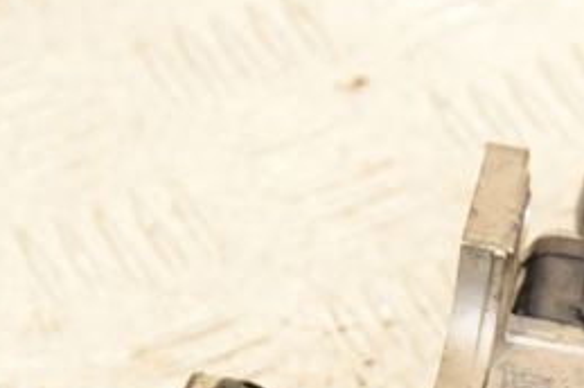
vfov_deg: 4.9
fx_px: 4508
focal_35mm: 278
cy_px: 451
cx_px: 514
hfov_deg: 7.4
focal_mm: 75
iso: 1600
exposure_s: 1/200
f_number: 6.3
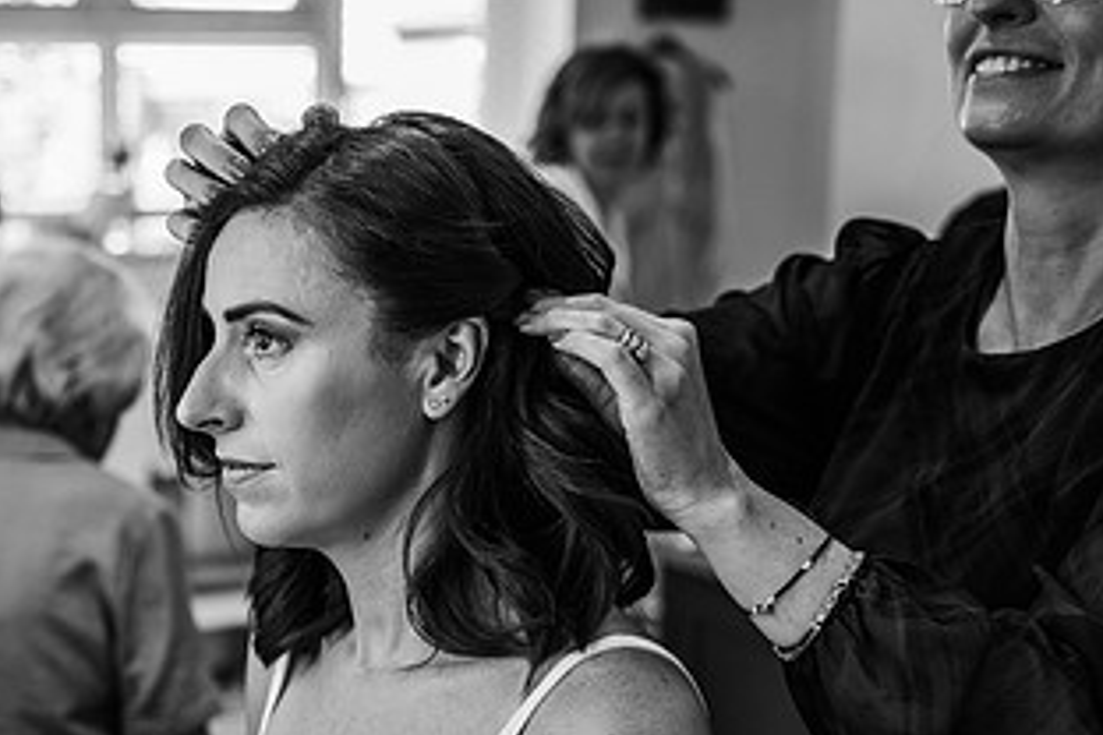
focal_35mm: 65
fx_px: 1991
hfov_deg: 30.2
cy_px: 551
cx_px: 216
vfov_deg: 20.8
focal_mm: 35
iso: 200
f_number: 2.2
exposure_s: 1/200
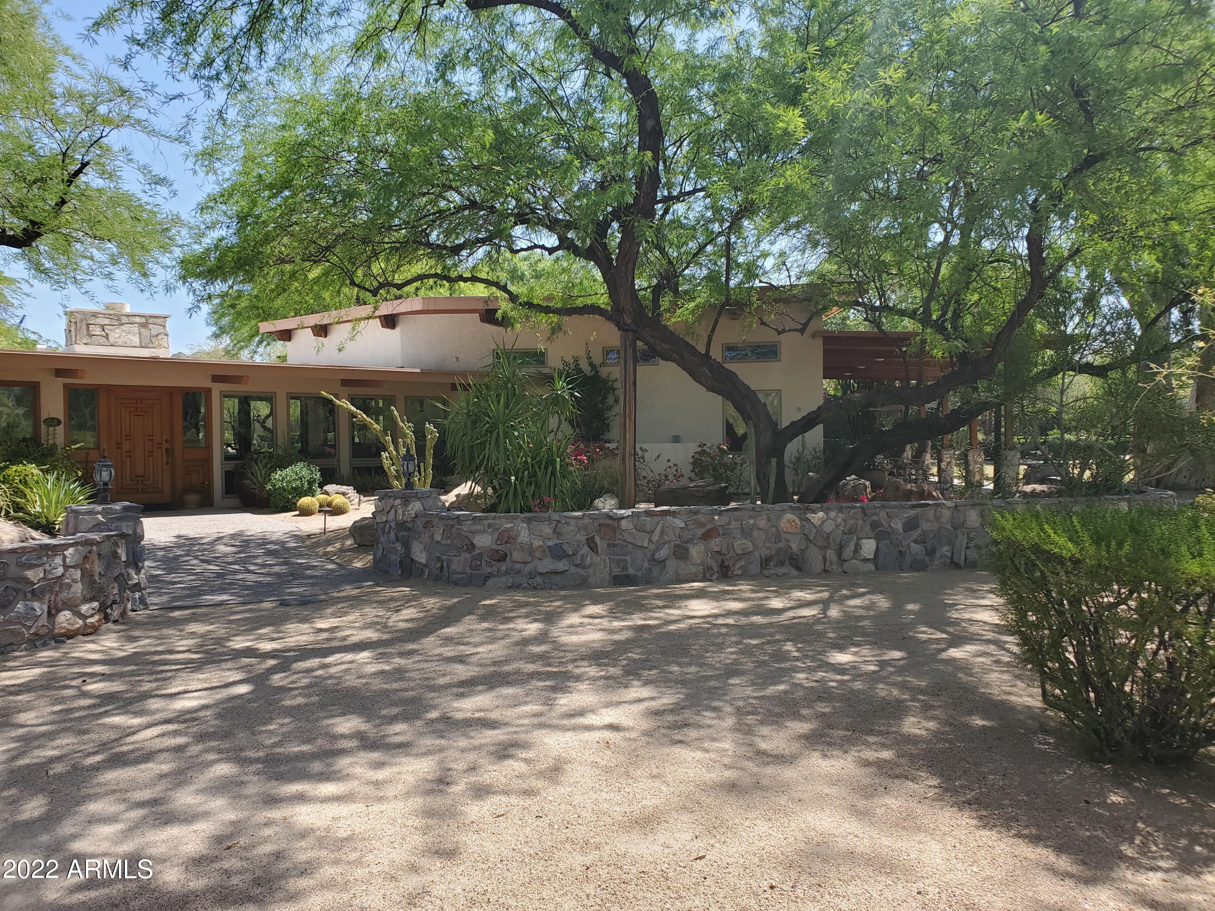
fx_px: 913
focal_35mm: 26
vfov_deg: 53.1
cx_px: 608
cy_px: 456
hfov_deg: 67.3
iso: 50
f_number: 2.4
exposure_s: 1/726
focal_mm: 4.3
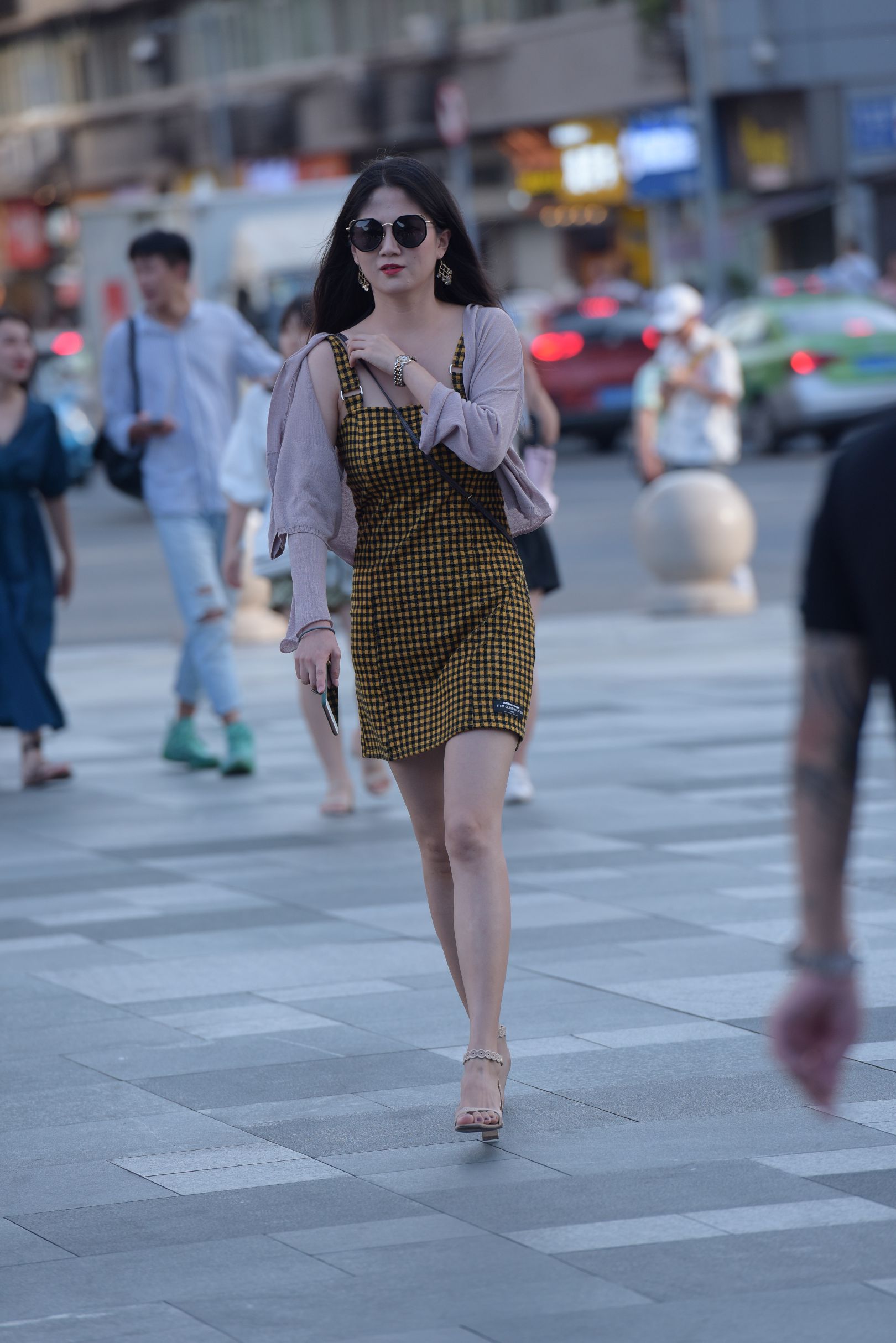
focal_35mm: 200
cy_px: 672
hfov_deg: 6.9
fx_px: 7462
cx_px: 448
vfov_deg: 10.3
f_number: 4
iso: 450
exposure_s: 1/800
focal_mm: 200
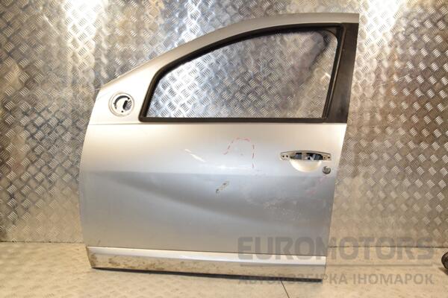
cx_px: 224
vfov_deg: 36.9
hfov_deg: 53.1
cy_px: 149
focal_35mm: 36
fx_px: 448
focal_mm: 24
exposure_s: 1/200
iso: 800
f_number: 9
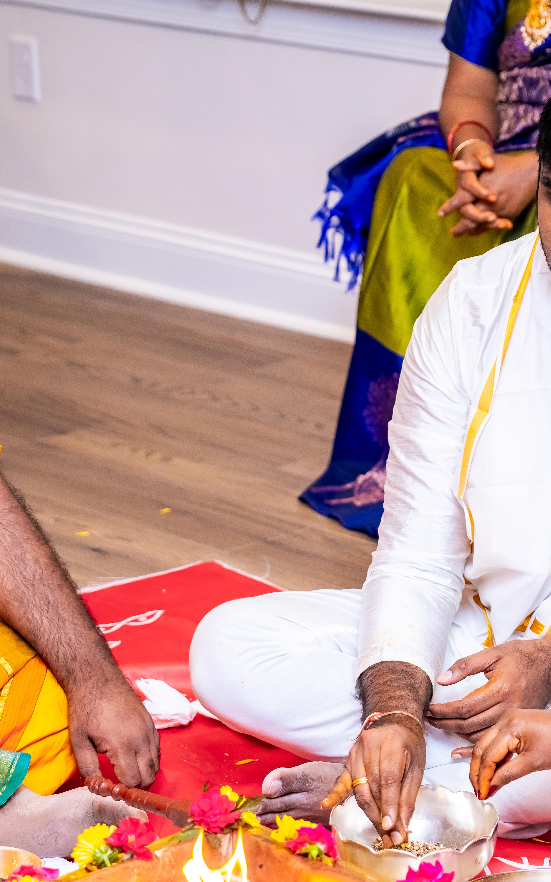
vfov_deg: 16.6
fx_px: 3028
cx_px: 449
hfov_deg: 10.4
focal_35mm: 126
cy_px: 541
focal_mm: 53
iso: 320
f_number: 2.8
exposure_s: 1/160
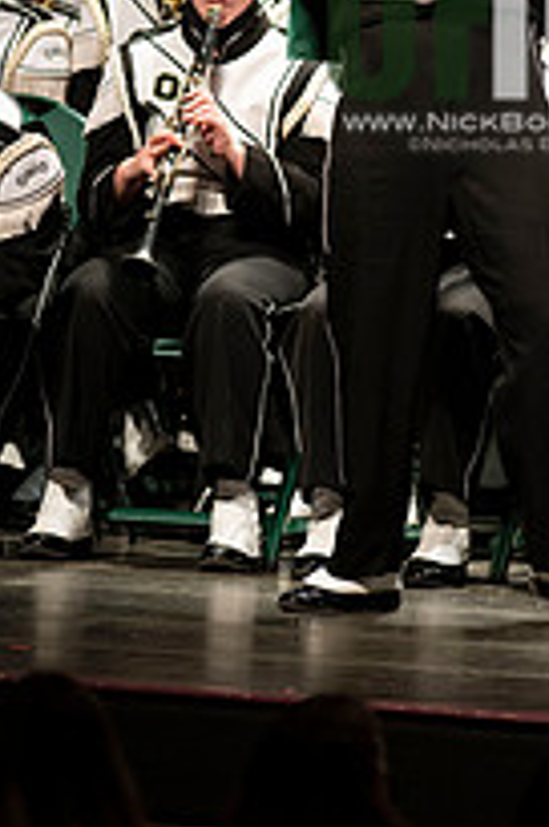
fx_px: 15102
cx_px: 507
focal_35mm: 658
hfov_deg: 2.1
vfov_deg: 3.1
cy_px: 36
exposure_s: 1/500
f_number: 2.8
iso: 3200
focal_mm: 300
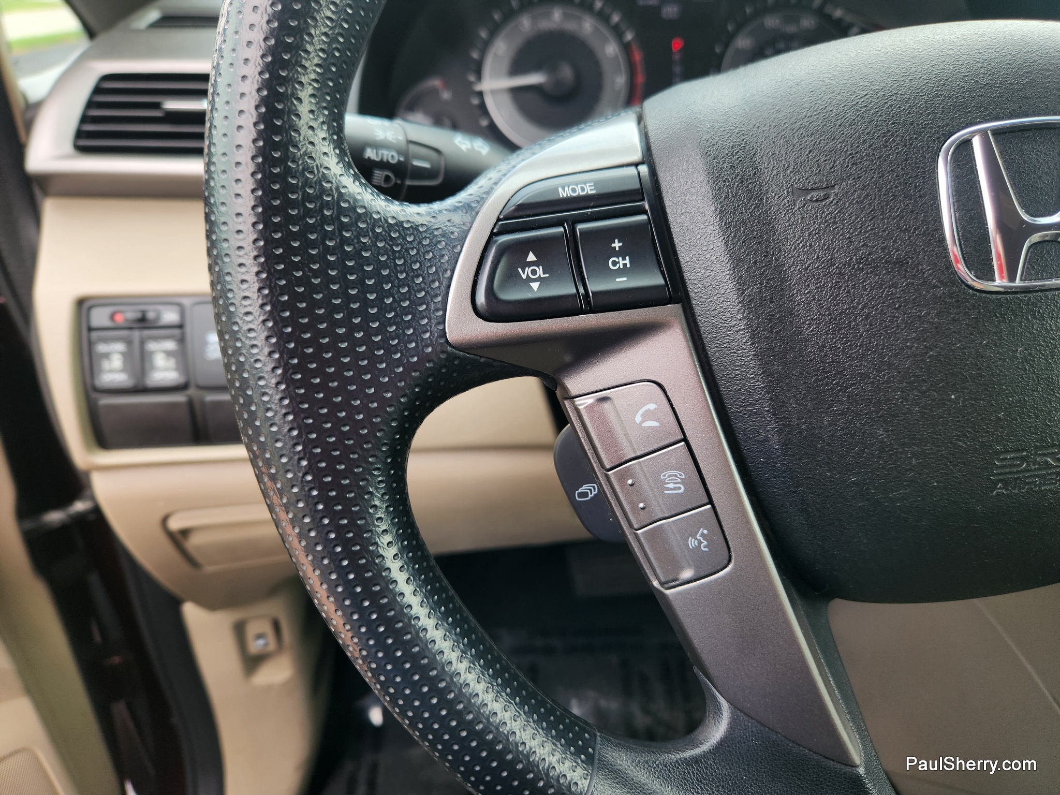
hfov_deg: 73.9
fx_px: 704
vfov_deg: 58.9
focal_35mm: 23
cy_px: 398
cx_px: 530
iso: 40
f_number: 1.8
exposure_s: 1/180
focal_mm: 5.4
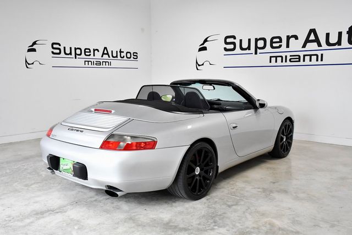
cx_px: 176
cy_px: 118
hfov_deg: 55.8
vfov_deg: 38.9
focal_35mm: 34
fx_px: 332
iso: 2500
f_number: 6.3
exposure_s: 1/800
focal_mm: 23
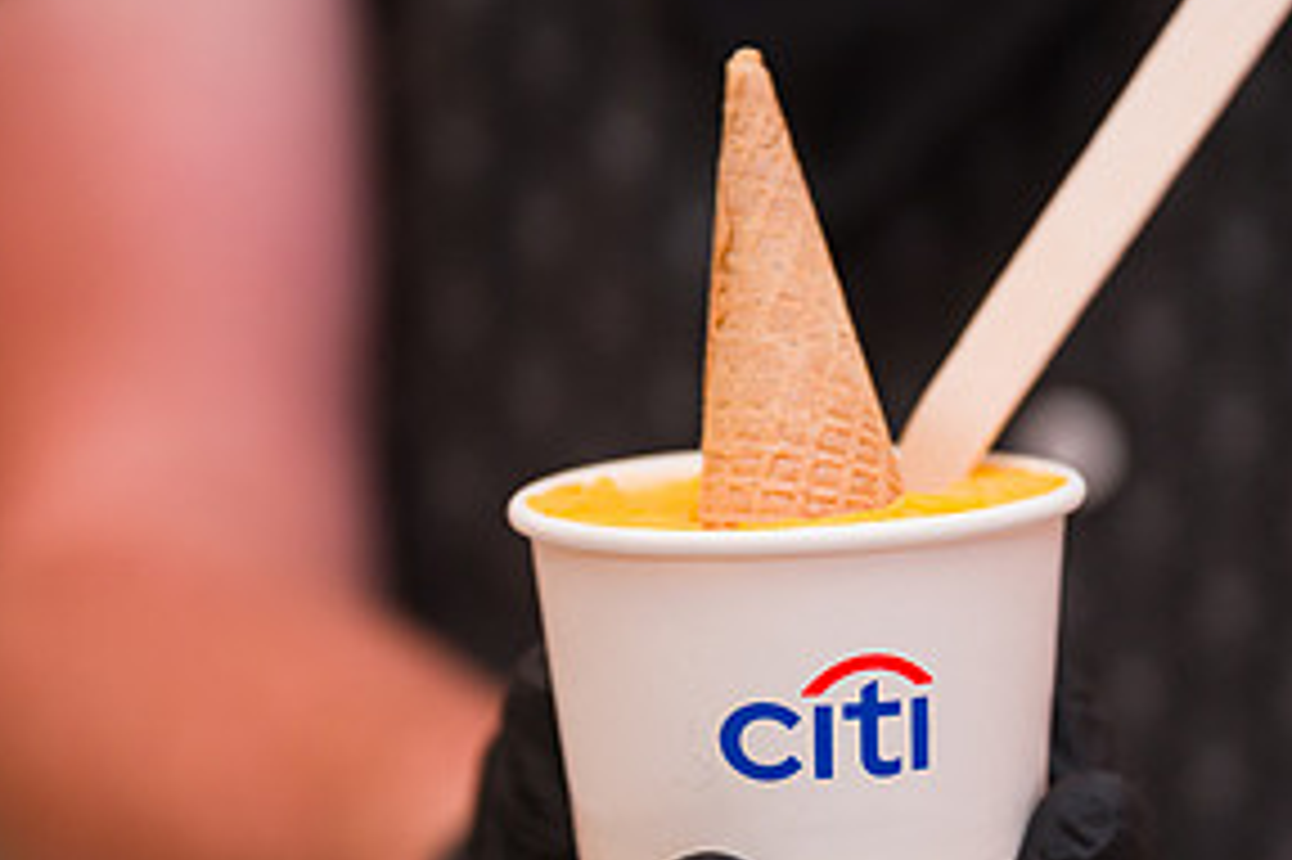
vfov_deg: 9.6
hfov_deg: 14.3
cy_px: 509
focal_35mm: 143
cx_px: 806
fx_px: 5129
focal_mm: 69
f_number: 3.2
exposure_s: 1/160
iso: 800
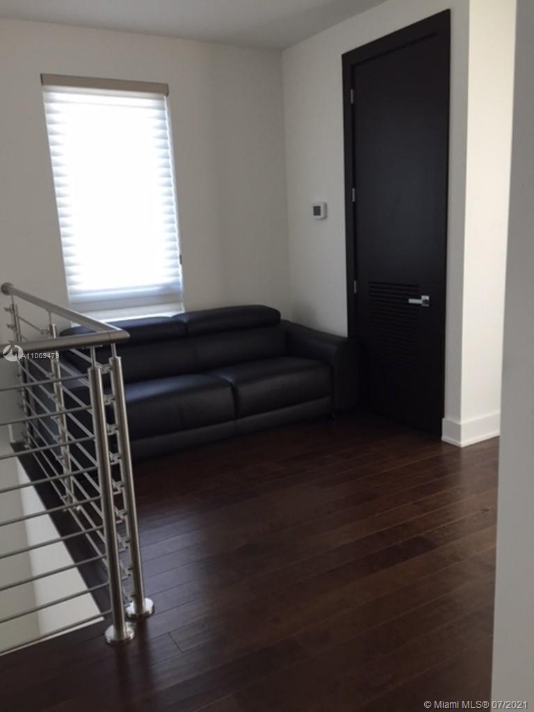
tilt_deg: -9.8
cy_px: 356
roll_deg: +2.1
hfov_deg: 48.2
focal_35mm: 29
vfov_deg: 61.7
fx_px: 596
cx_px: 267
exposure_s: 1/30
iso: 50
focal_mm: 4.15
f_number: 2.2
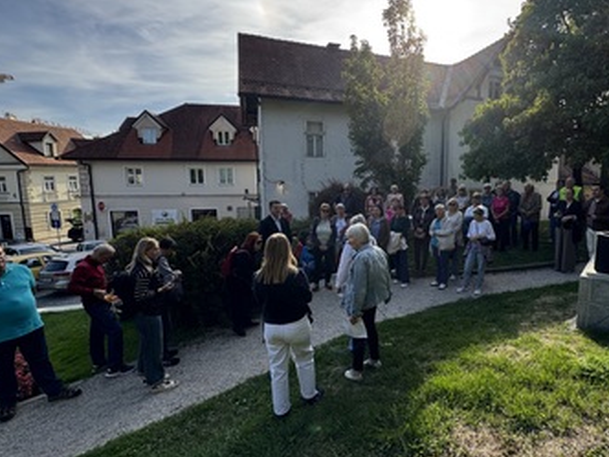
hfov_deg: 83.4
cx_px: 371
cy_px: 220
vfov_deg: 68.7
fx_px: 334
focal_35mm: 19
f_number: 2.2
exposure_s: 1/307
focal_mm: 2.22
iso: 40
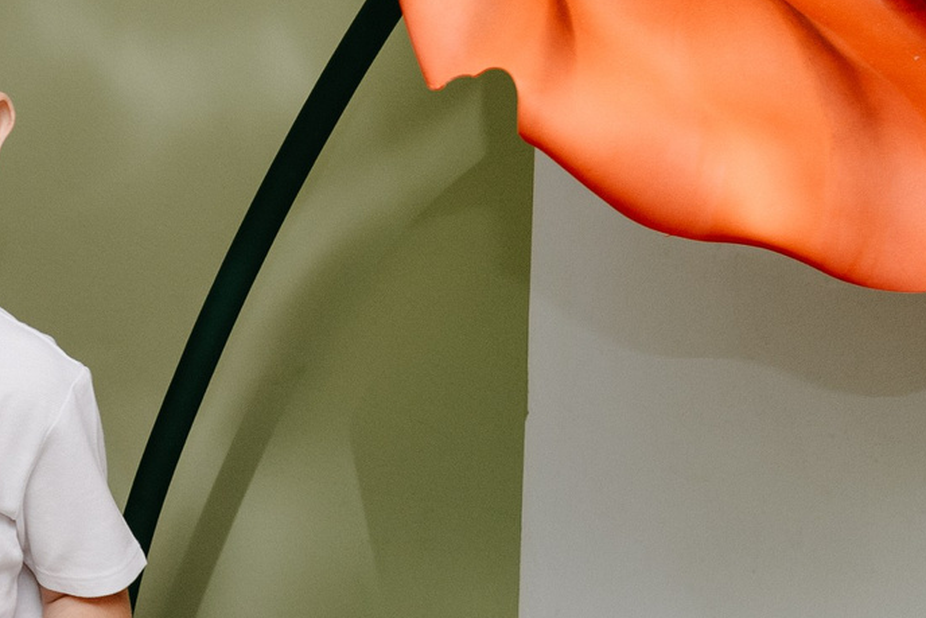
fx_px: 3447
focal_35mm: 134
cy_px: 291
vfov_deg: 10.2
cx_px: -478
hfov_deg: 14.3
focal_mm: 36
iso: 320
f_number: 4
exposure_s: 1/160
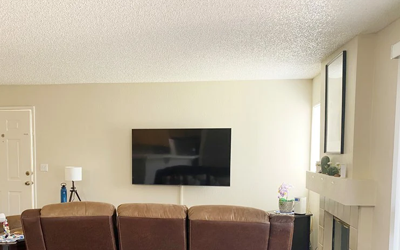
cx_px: 156
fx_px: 414
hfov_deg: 51.1
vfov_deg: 33.0
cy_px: 182
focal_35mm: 38
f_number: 1.8
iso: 100
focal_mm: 4.25
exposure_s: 1/60
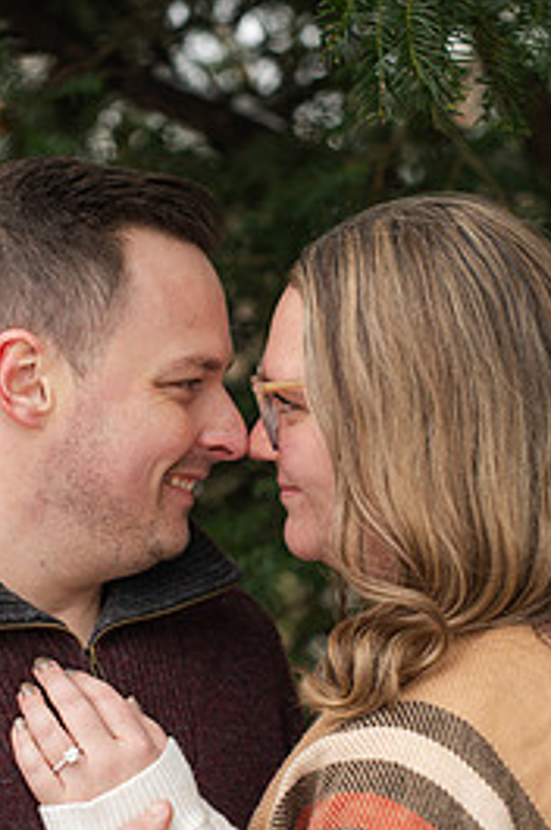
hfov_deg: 16.0
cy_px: 529
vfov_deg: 23.9
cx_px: 230
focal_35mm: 85
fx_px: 1956
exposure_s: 1/320
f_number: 2.8
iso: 450
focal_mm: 50
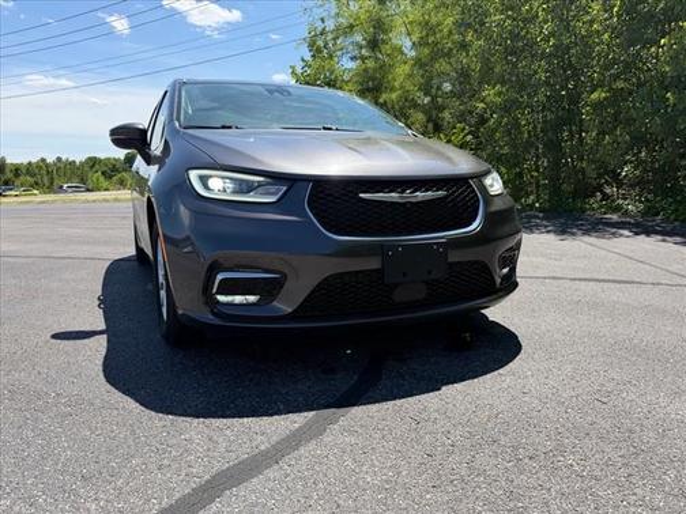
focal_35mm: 24
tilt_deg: -11.0
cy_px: 257
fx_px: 476
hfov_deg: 71.6
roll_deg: +1.9
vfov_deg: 56.8
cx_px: 343
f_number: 1.78
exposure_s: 1/2703
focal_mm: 6.76
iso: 80
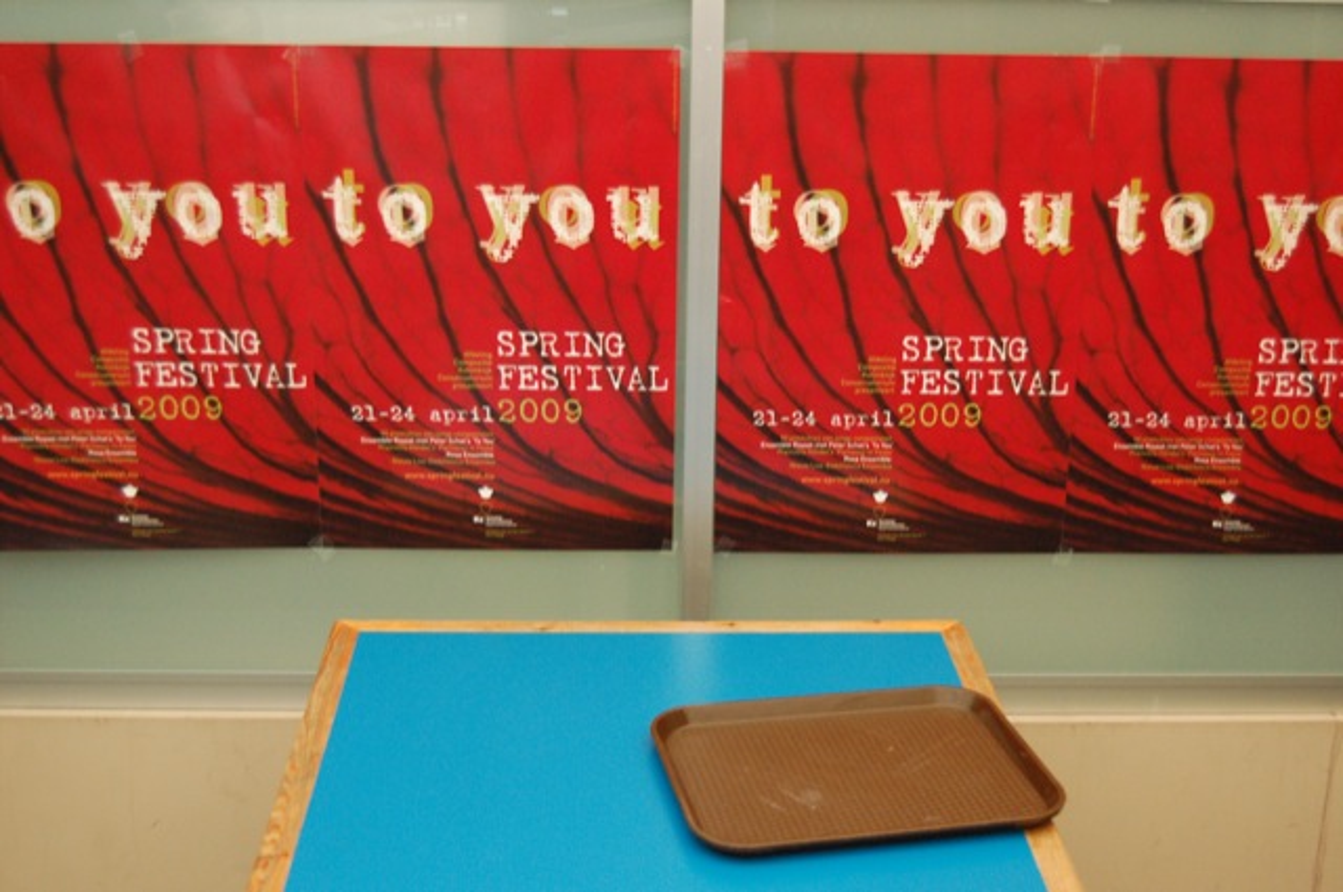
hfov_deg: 41.2
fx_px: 1788
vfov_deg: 28.0
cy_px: 446
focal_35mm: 48
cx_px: 672
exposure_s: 1/30
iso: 1600
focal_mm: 32
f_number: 4.5
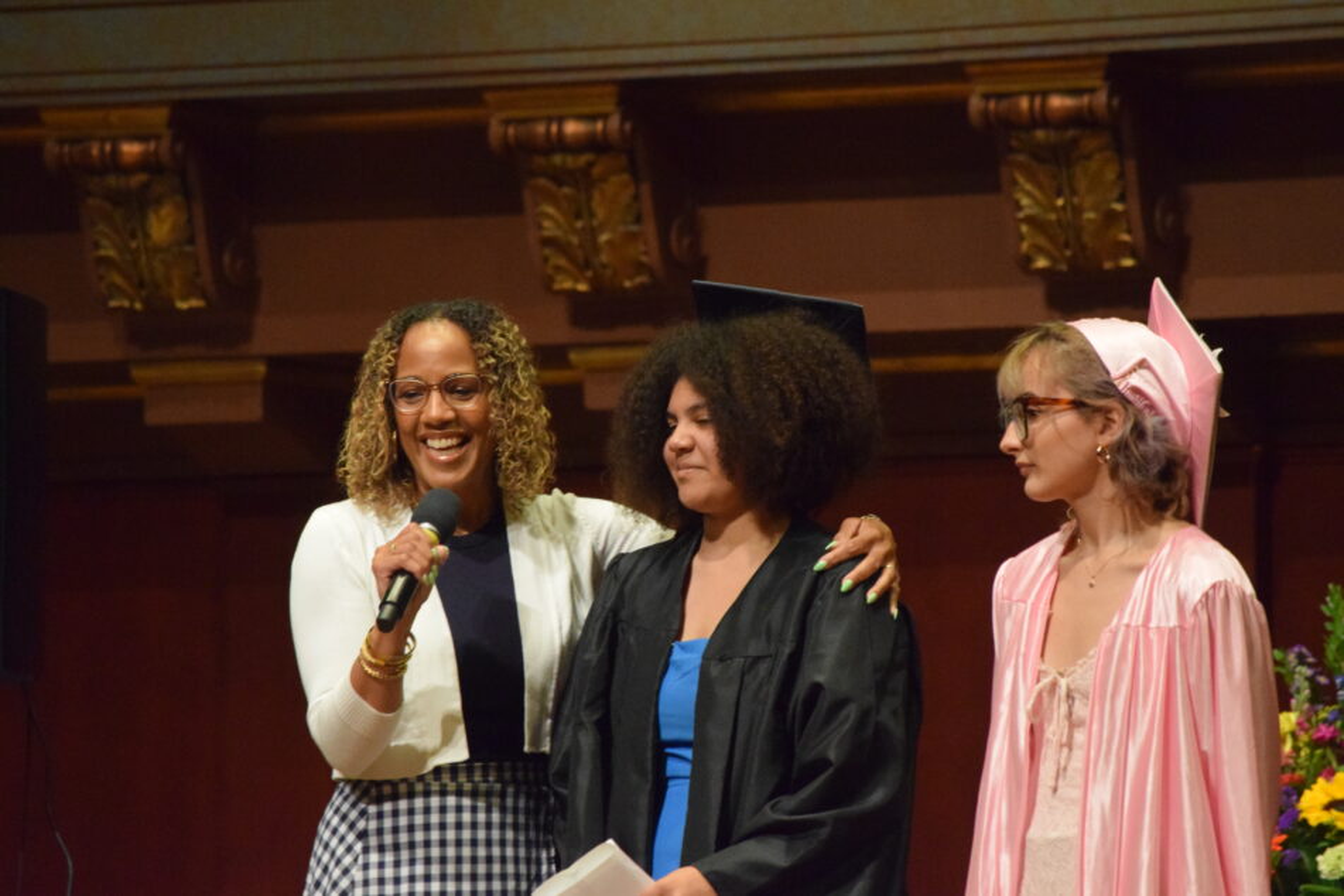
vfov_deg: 5.0
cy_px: 448
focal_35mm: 278
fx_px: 10359
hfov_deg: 7.4
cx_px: 672
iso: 6400
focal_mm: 185
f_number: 5.6
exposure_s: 1/400
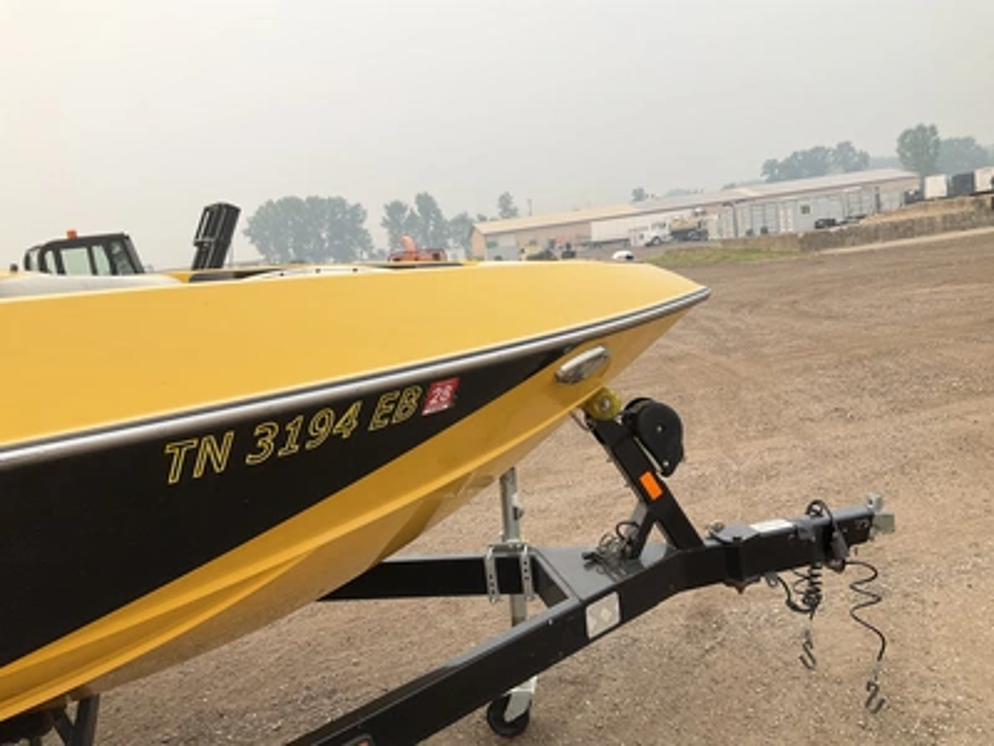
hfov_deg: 61.7
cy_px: 373
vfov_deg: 48.2
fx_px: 833
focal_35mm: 29
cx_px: 497
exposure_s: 1/759
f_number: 1.8
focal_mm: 3
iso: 25
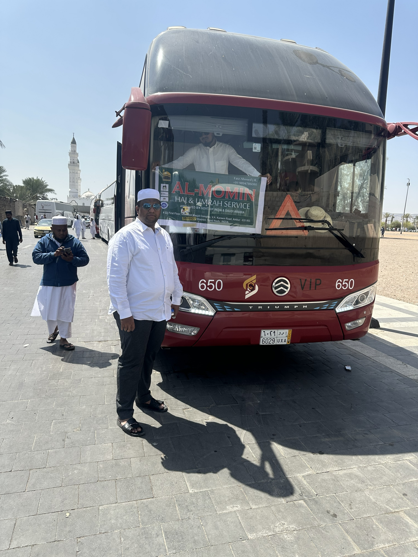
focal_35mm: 24
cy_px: 278
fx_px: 386
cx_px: 209
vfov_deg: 71.6
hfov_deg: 56.8
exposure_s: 1/2967
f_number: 1.78
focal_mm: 6.86
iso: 80
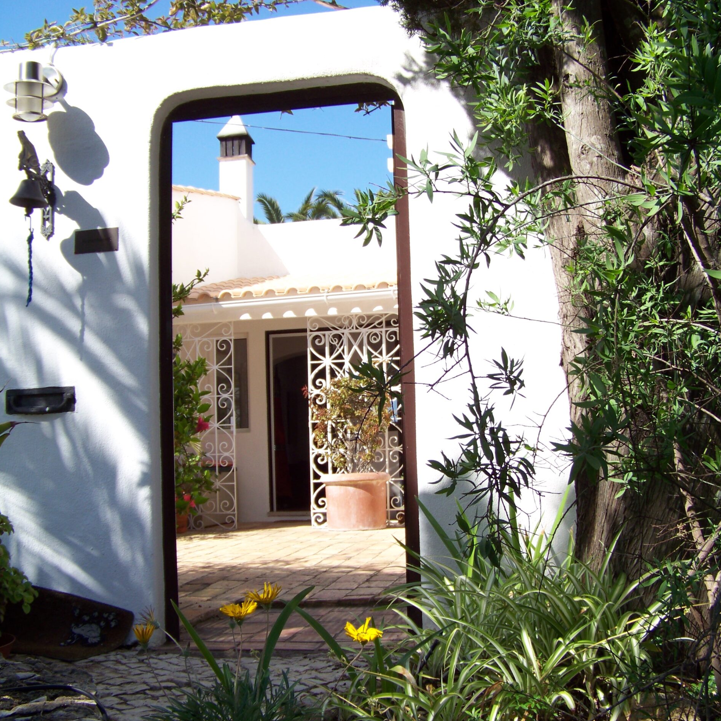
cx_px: 362
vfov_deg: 39.1
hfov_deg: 39.2
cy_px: 402
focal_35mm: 43
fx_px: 1013
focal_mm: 5.85
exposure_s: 1/800
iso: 66
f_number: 2.8
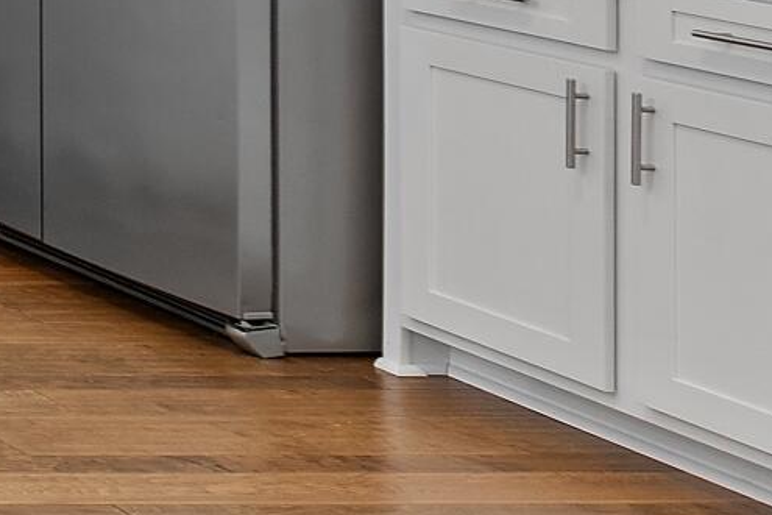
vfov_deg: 13.6
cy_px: -379
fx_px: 1951
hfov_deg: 12.7
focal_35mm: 91
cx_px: -1347
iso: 100
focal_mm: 10
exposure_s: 1/3
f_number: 4.5
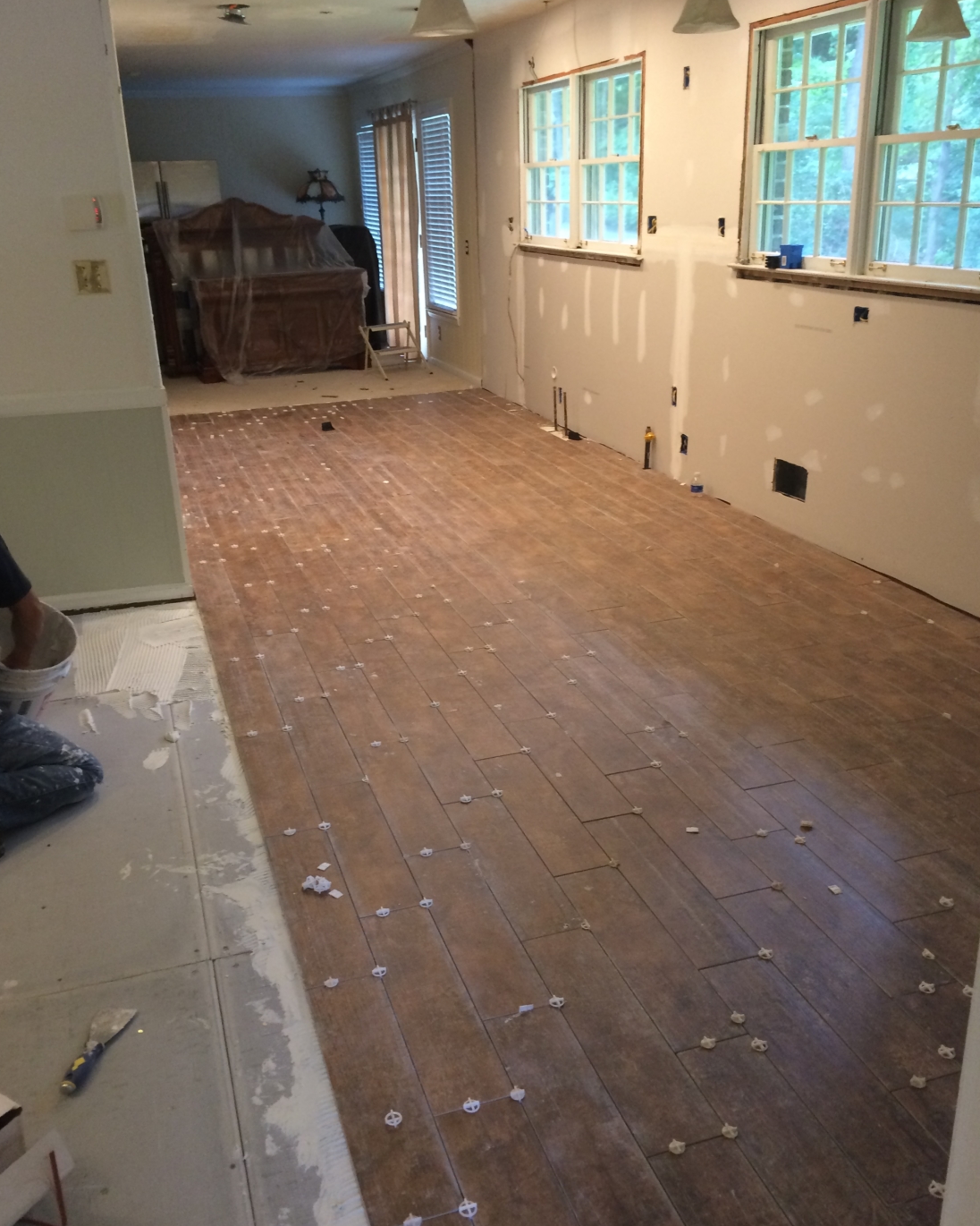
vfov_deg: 57.2
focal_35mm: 31
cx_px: 481
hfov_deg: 47.1
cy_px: 631
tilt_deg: -23.7
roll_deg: +3.5
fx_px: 1124
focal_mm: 4.15
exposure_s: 1/30
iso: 100
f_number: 2.2
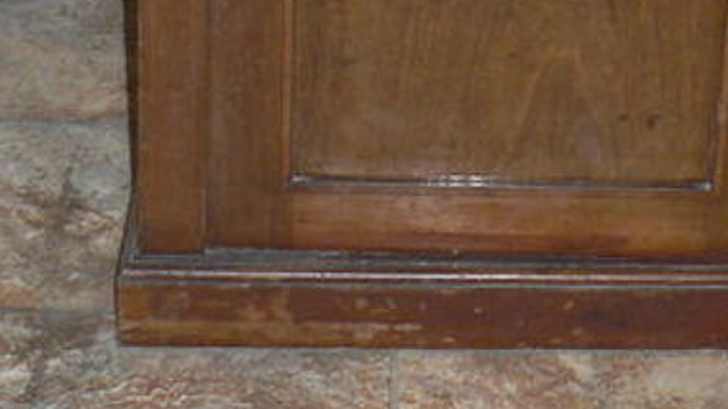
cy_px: -623
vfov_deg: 8.0
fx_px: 2663
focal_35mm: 138
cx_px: 943
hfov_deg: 14.9
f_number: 2.8
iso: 100
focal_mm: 6
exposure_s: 1/30
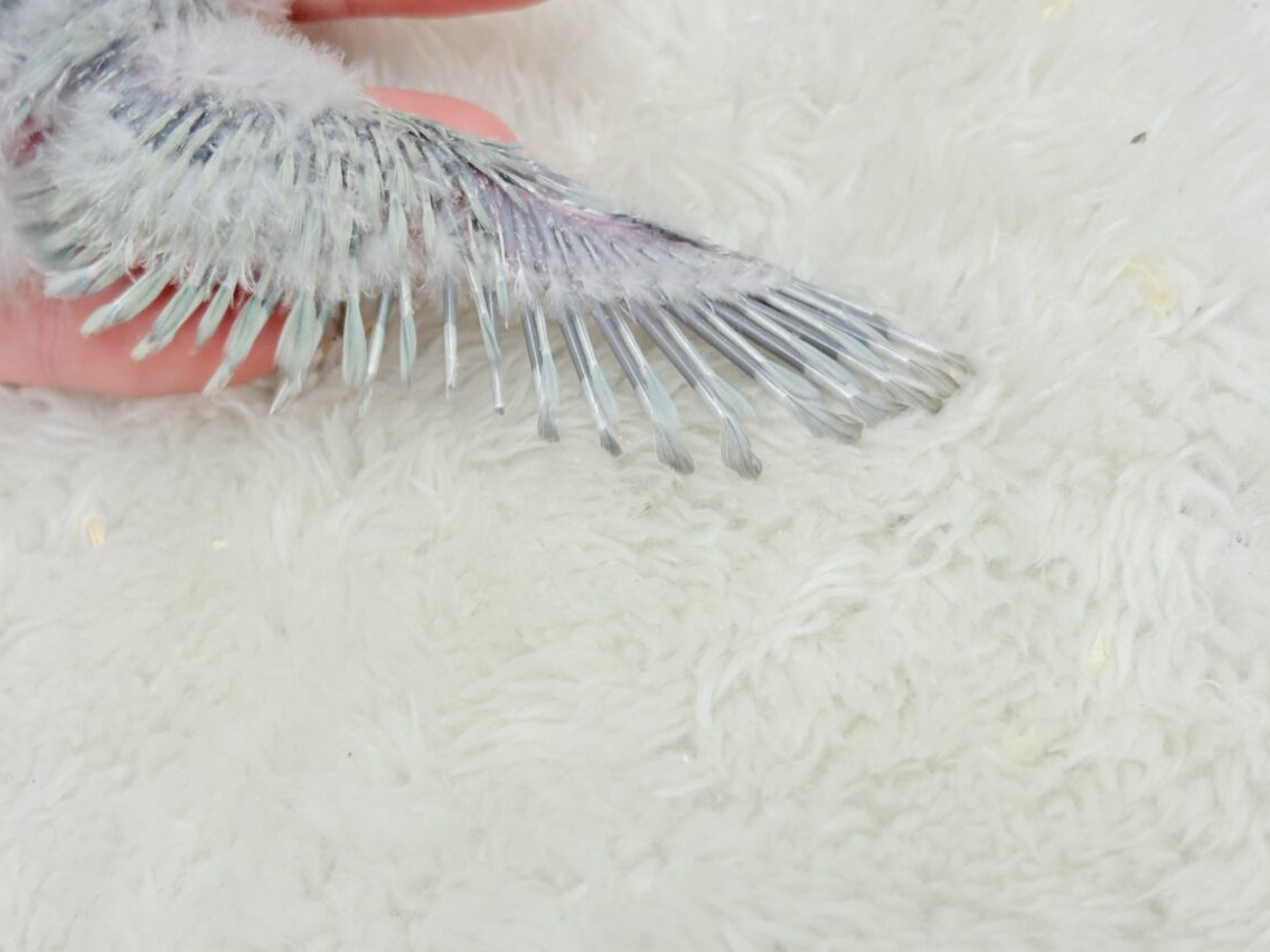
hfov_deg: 34.9
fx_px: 2018
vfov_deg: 26.6
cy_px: 472
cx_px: 649
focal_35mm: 55
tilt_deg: -55.5
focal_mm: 5.96
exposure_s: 1/50
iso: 32
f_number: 1.6
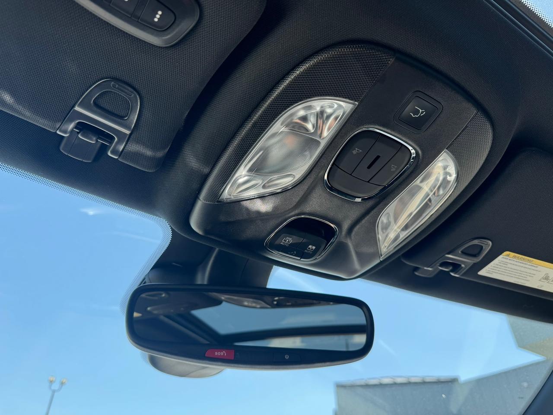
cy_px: 208
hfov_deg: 71.6
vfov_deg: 56.8
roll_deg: -1.0
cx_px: 276
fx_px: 383
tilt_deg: +38.5
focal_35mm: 24
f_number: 1.78
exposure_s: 1/633
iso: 80
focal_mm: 6.76
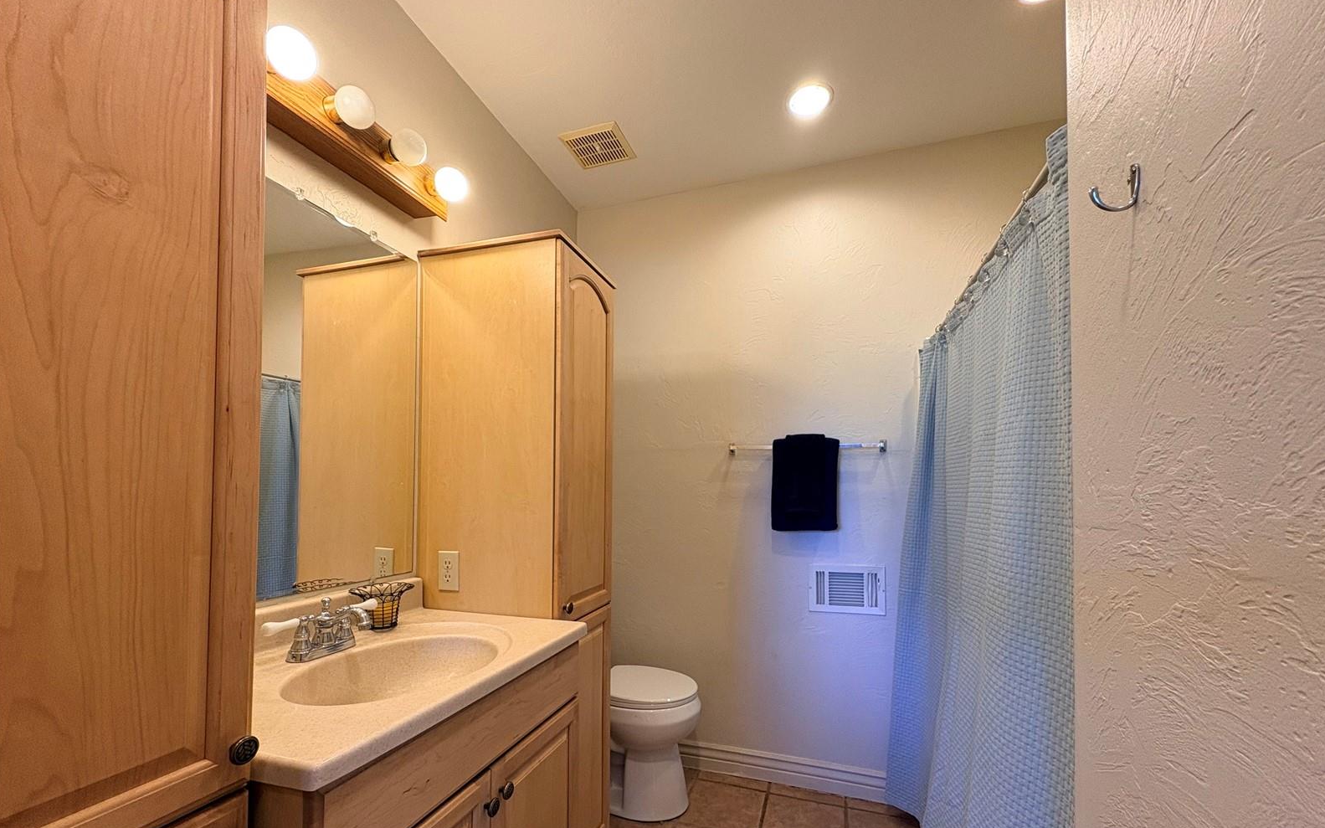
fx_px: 542
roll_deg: -0.6
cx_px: 665
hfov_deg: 101.5
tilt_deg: +1.6
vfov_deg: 74.2
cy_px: 482
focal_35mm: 15
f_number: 2.2
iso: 160
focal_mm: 2.22
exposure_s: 1/60
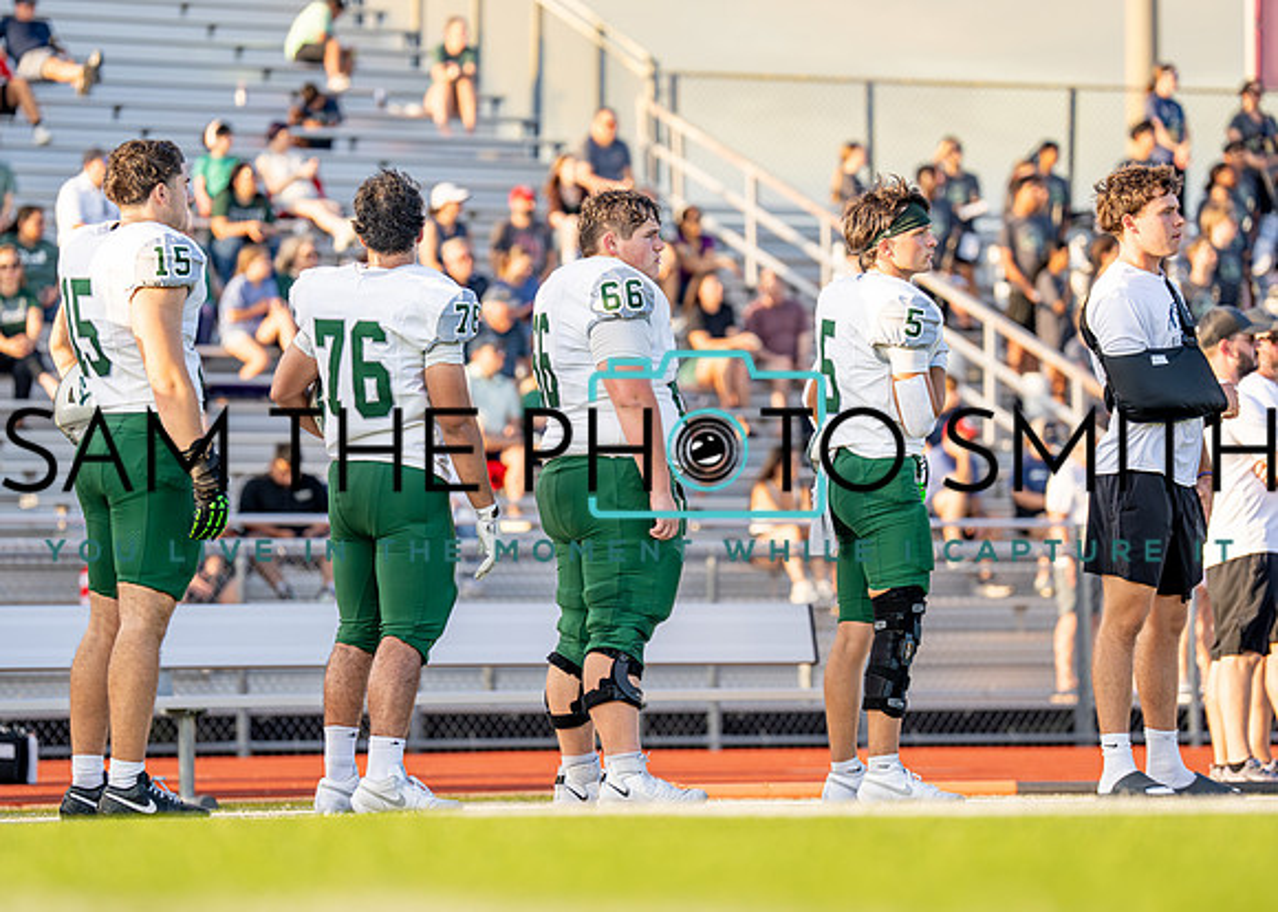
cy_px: 471
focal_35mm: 167
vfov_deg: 8.6
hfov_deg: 12.1
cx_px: 614
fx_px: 6050
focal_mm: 138
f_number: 2.8
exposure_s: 1/2000
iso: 320
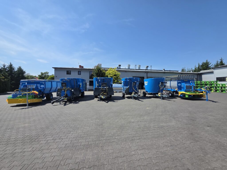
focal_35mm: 13
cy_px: 85
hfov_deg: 106.2
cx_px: 114
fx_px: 85
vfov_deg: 89.9
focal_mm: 2.2
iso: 40
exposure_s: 1/2643
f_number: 1.9
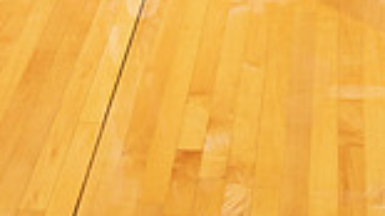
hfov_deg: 16.8
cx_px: 216
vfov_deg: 8.6
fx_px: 1306
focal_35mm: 128
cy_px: -305
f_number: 7.1
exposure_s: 1/320
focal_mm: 42
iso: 320
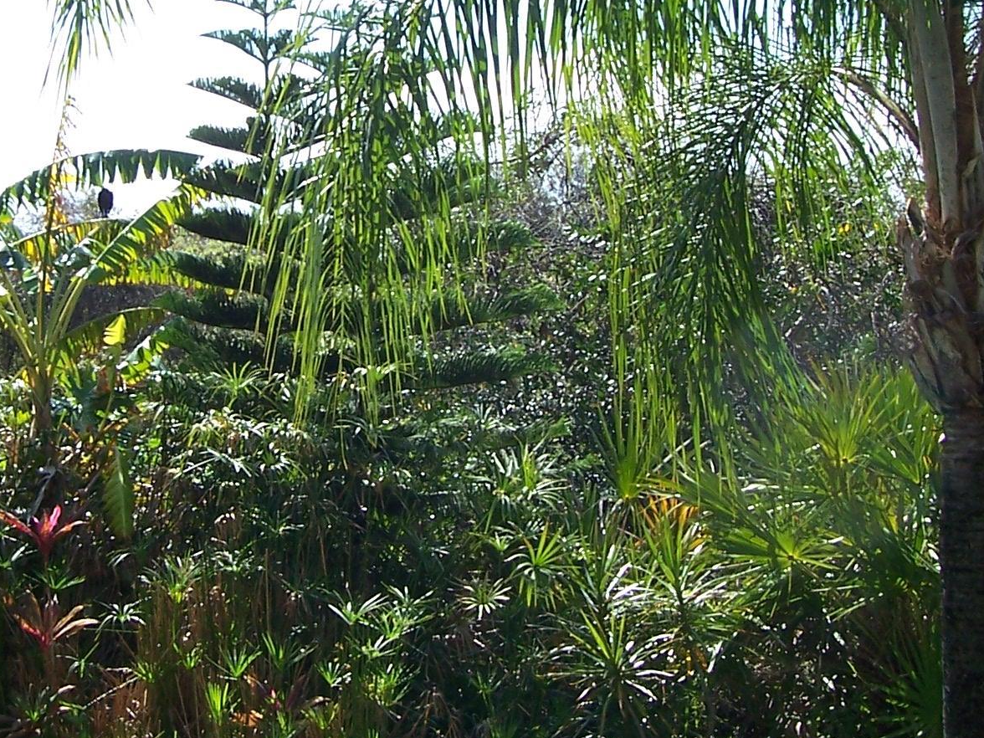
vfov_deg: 19.8
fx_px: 2104
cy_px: 201
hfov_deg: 26.3
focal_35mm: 74
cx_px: 397
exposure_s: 1/250
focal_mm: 5.6
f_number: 5.6
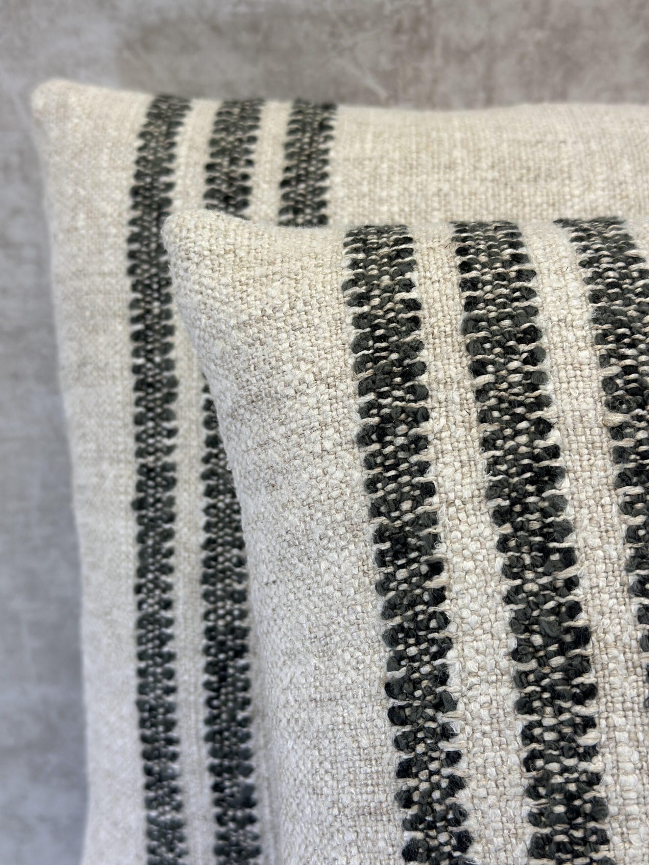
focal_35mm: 48
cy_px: 432
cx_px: 324
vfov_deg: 39.7
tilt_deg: -19.1
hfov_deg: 30.3
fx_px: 1200
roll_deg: +0.2
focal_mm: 6.86
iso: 80
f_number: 1.78
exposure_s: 1/212
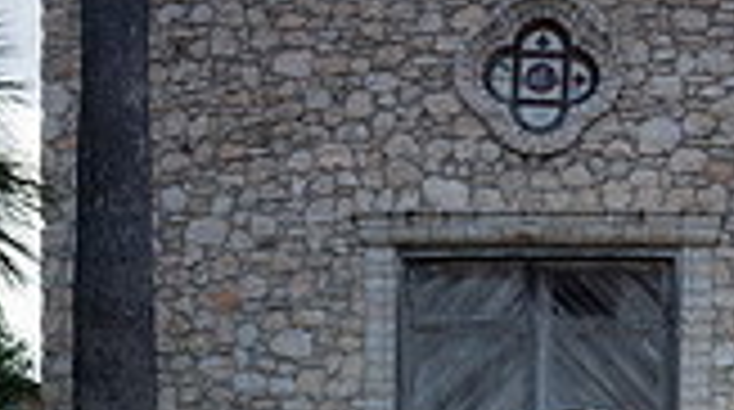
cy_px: 874
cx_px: 608
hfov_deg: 34.7
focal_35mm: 58
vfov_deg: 15.4
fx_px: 1127
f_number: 2.8
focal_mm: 20
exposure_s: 1/800
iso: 125
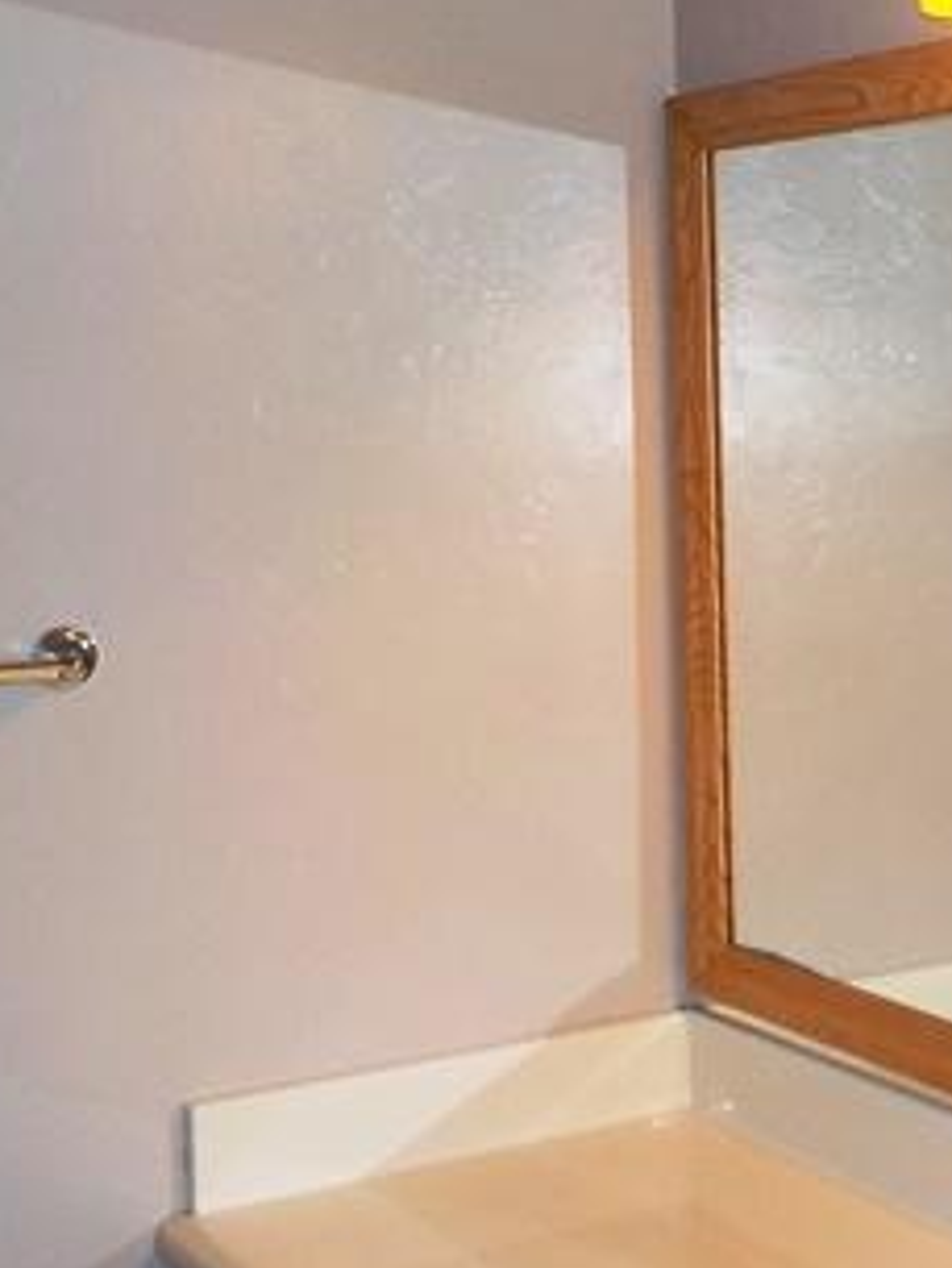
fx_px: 2309
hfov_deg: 22.6
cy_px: 578
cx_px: 885
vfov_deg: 30.7
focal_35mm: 63
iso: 200
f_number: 3.3
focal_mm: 4.1
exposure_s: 1/30
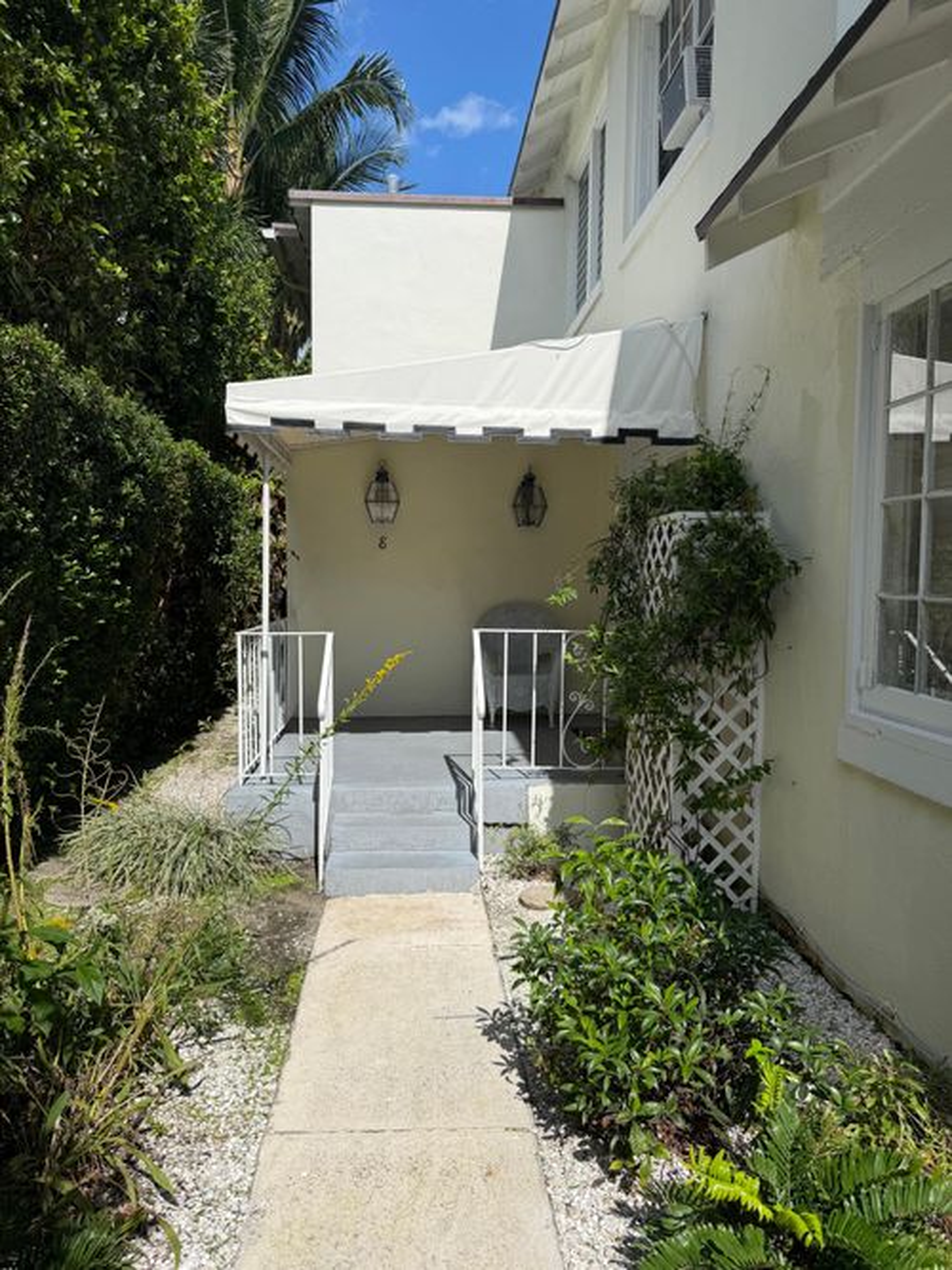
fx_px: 880
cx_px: 476
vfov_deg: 71.6
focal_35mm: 24
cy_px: 635
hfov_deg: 56.8
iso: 80
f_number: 1.78
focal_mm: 6.76
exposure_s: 1/8130
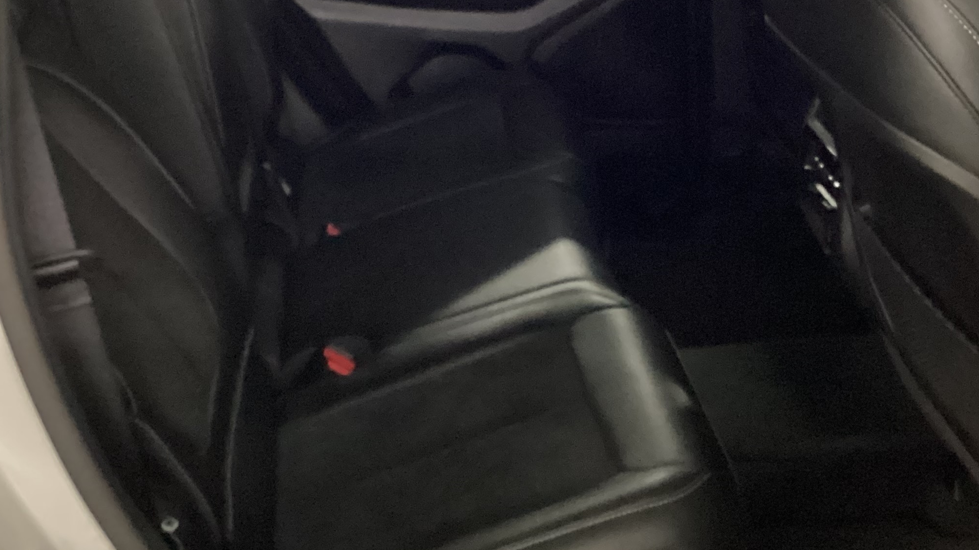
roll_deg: -0.1
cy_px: 107
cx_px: 559
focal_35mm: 55
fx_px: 1428
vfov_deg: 21.5
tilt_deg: -18.8
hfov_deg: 37.8
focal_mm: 3.3
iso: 640
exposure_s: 1/15
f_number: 2.4
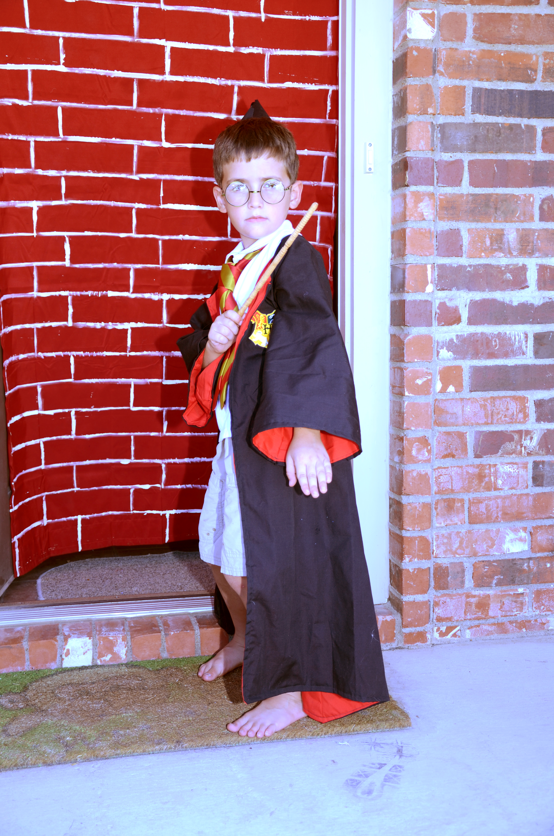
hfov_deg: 31.8
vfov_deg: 46.5
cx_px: 277
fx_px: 974
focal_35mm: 42
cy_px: 418
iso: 100
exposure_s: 1/60
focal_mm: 28
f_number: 4
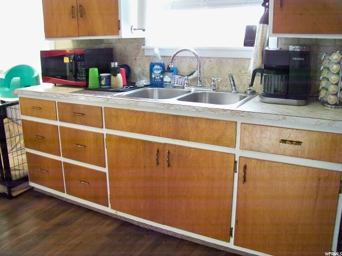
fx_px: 326
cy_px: 128
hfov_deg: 55.4
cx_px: 171
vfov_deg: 42.9
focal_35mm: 33
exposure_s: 1/160
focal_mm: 5.85
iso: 800
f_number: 2.8
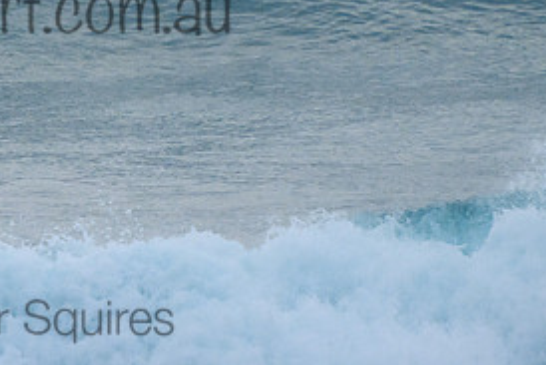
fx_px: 16767
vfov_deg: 1.2
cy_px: -98
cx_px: 16
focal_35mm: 1105
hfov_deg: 1.9
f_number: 5.6
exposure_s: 1/1250
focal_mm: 380
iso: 500
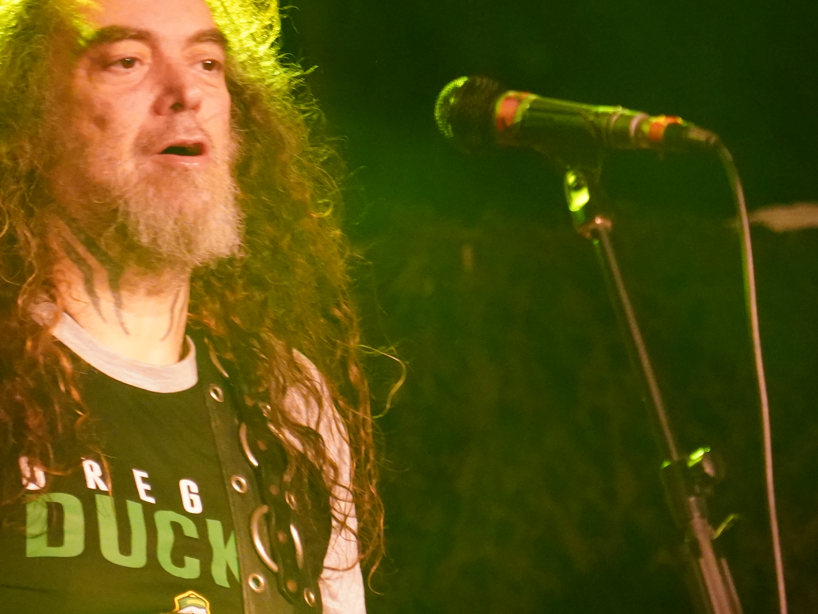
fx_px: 5129
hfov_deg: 9.1
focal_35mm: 217
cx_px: 237
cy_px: 387
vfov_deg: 6.8
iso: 12800
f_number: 4
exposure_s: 1/125
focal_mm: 105
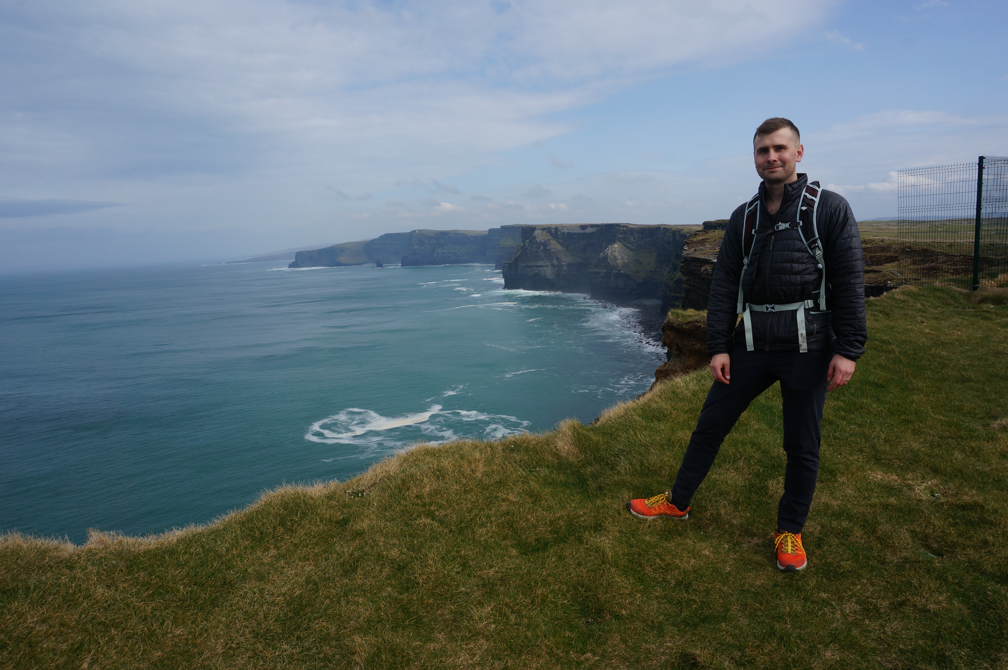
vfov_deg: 53.0
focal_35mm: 24
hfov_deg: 73.8
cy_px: 335
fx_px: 671
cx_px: 504
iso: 100
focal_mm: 16
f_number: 13
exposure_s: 1/125
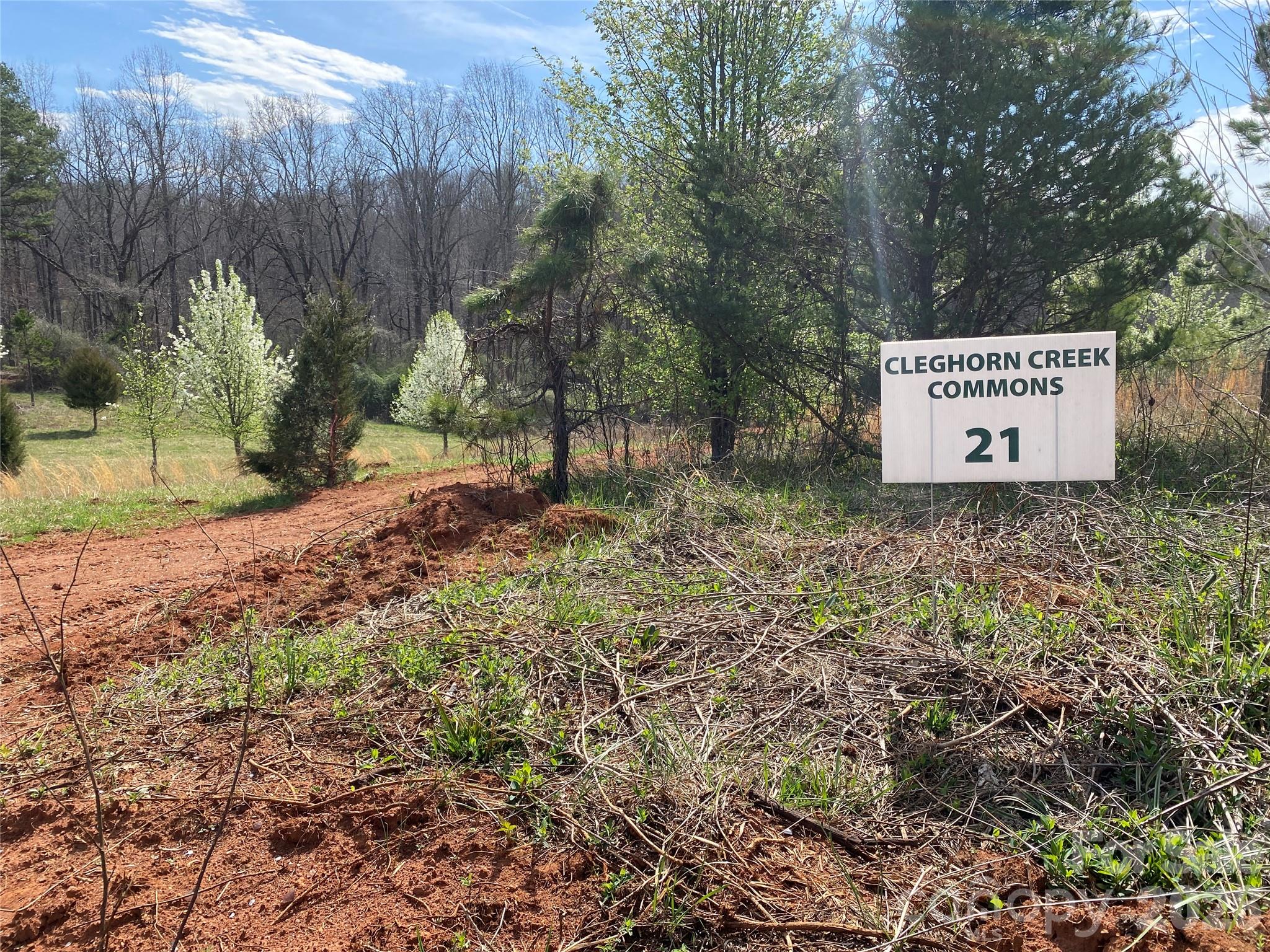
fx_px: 954
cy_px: 476
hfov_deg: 67.3
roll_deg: -0.1
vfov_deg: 53.1
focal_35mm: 26
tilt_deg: -10.6
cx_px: 635
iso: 32
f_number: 1.8
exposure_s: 1/1838
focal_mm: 4.25
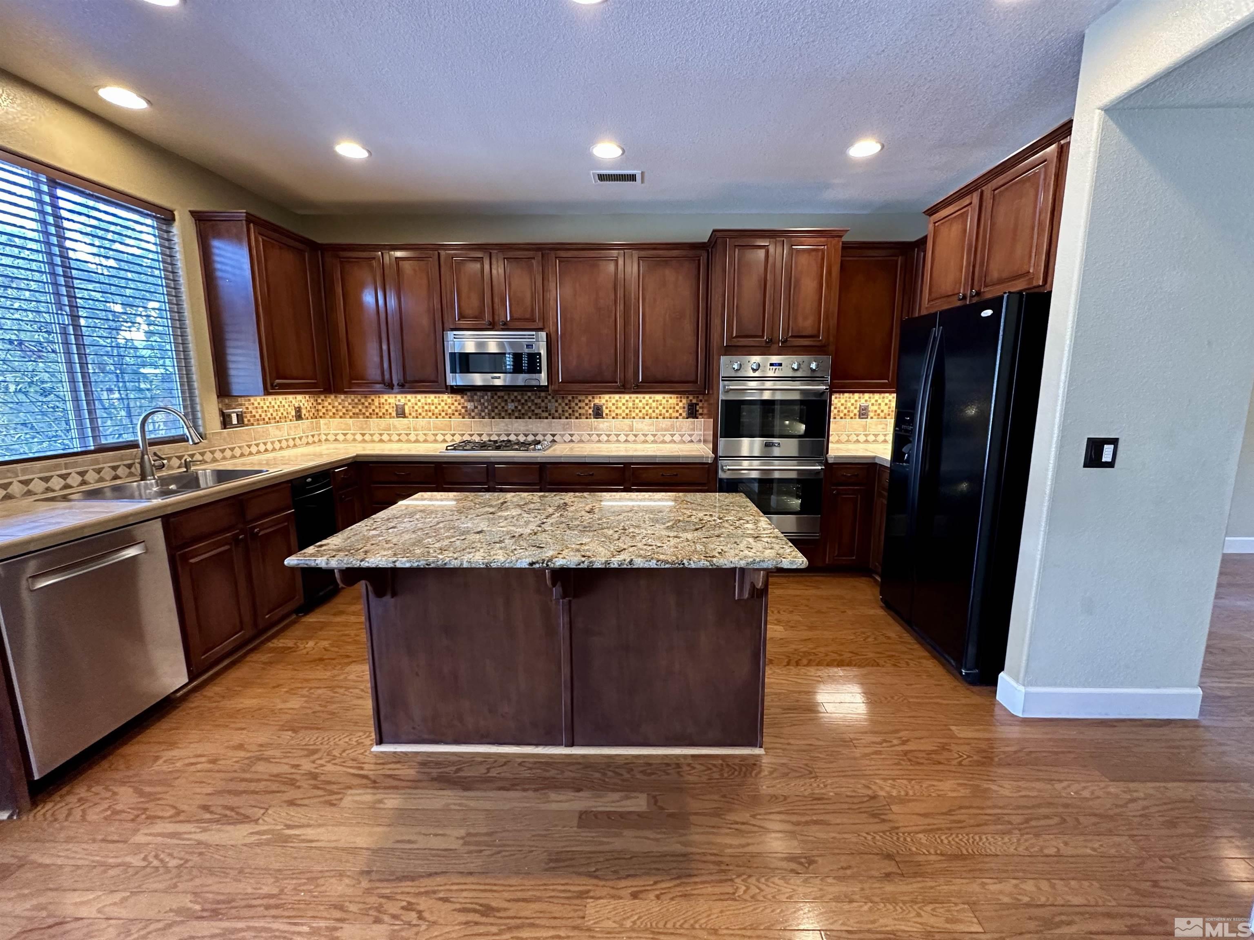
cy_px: 470
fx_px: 507
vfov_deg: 85.7
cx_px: 627
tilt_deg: -9.5
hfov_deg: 102.1
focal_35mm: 14
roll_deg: +0.8
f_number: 2.2
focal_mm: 2.22
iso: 320
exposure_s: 1/60
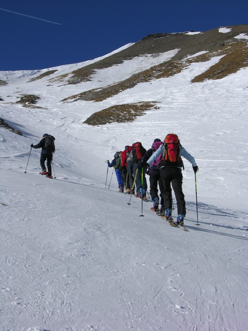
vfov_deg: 29.4
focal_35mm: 66
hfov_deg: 22.3
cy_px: 166
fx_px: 630
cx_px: 124
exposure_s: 1/463
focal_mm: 16.8
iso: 50
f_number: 7.3
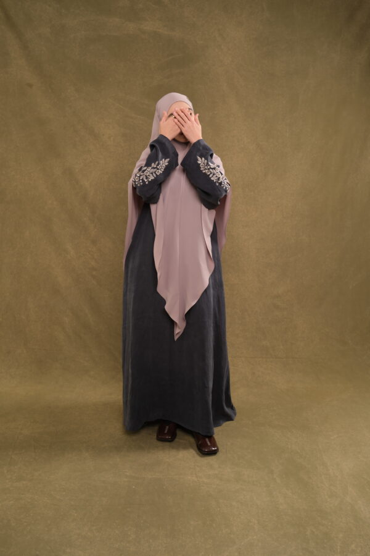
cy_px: 278
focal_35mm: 35
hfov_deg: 37.9
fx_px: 540
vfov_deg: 54.4
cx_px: 185
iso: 250
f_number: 4.5
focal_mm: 23
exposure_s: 1/125
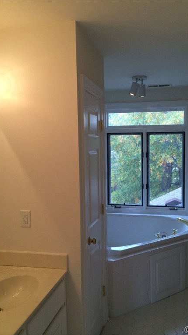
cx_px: 108
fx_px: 292
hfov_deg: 35.6
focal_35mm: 33
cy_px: 168
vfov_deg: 59.5
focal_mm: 4.12
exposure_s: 1/120
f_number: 2.2
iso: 64
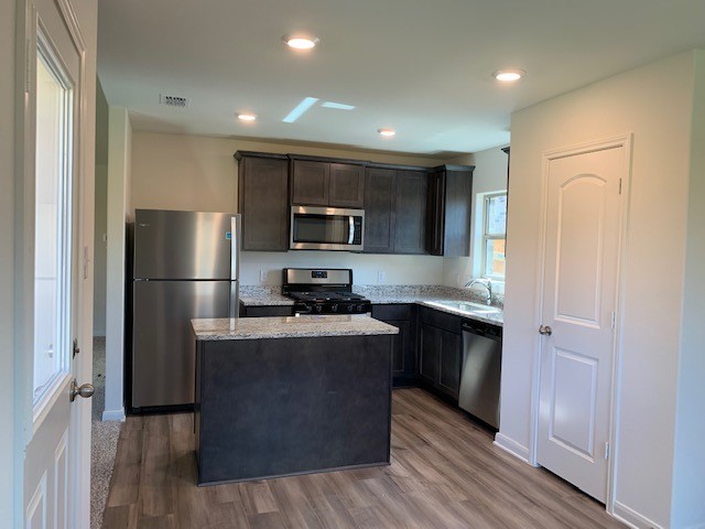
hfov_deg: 67.3
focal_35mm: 26
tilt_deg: -0.2
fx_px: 530
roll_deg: -1.0
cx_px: 352
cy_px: 264
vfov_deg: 53.1
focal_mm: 4.25
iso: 100
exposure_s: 1/120
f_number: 1.8
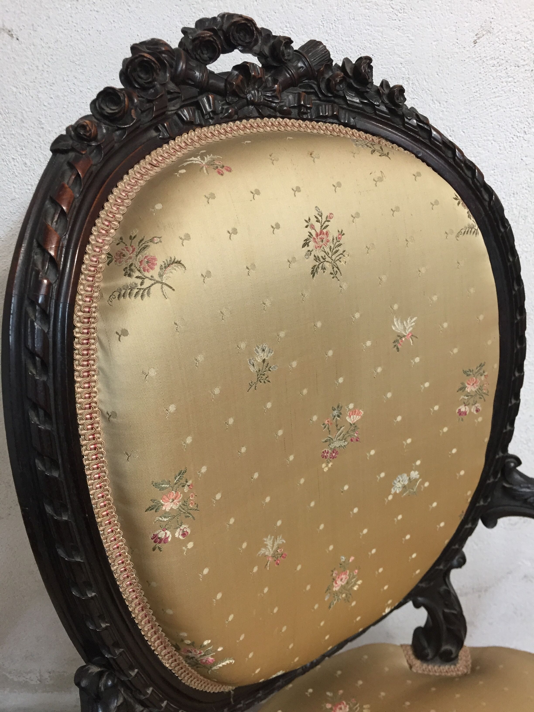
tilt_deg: -27.7
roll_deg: -1.8
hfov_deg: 48.2
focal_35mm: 29
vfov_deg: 61.7
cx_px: 267
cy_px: 356
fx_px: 596
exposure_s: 1/33
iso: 160
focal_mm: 4.15
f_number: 2.2
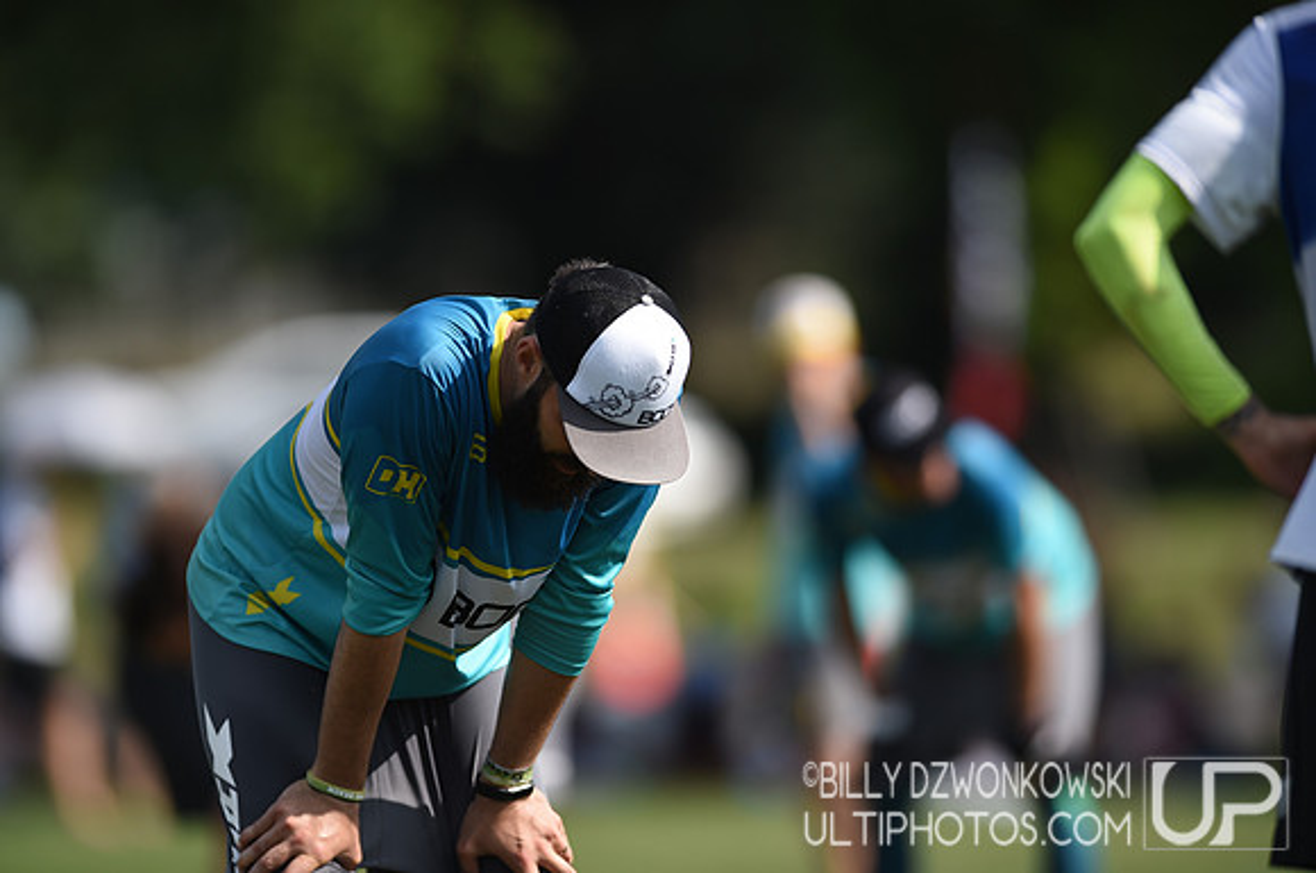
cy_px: 436
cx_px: 658
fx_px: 14602
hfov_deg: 5.2
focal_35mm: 400
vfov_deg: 3.4
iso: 100
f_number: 2.8
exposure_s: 1/1600
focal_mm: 400
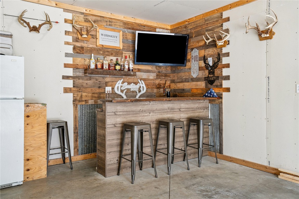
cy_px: 100
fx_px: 249
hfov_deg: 61.9
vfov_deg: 43.6
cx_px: 150
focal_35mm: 30
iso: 400
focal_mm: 30
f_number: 9
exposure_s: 1/30
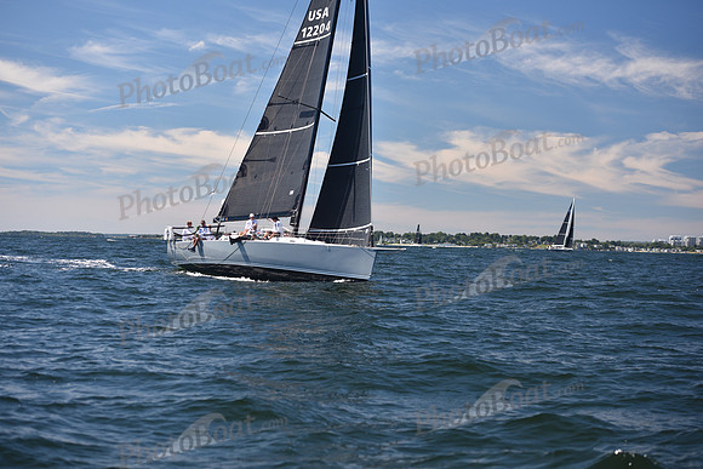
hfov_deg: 28.8
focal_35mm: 70
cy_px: 234
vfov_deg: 19.5
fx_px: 1367
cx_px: 352
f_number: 3.5
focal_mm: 70
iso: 200
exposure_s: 1/800
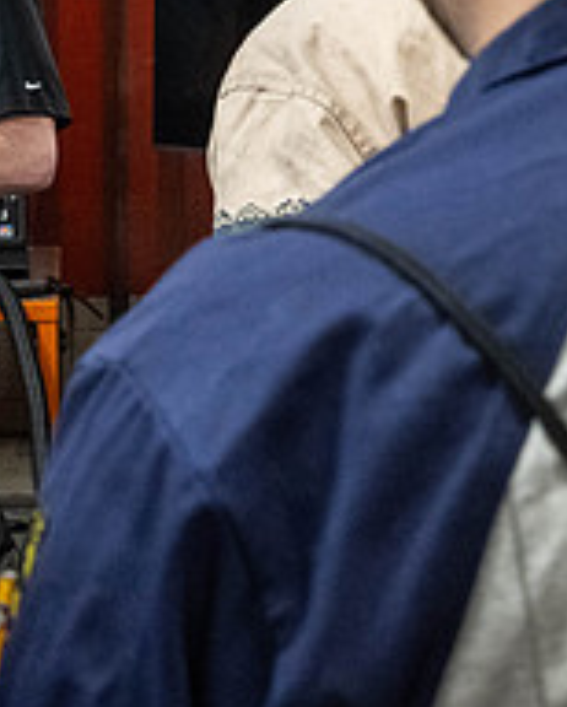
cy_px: 242
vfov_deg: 13.9
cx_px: 70
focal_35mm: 138
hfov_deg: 11.1
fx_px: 2890
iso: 4000
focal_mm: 39
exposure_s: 1/200
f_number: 7.1
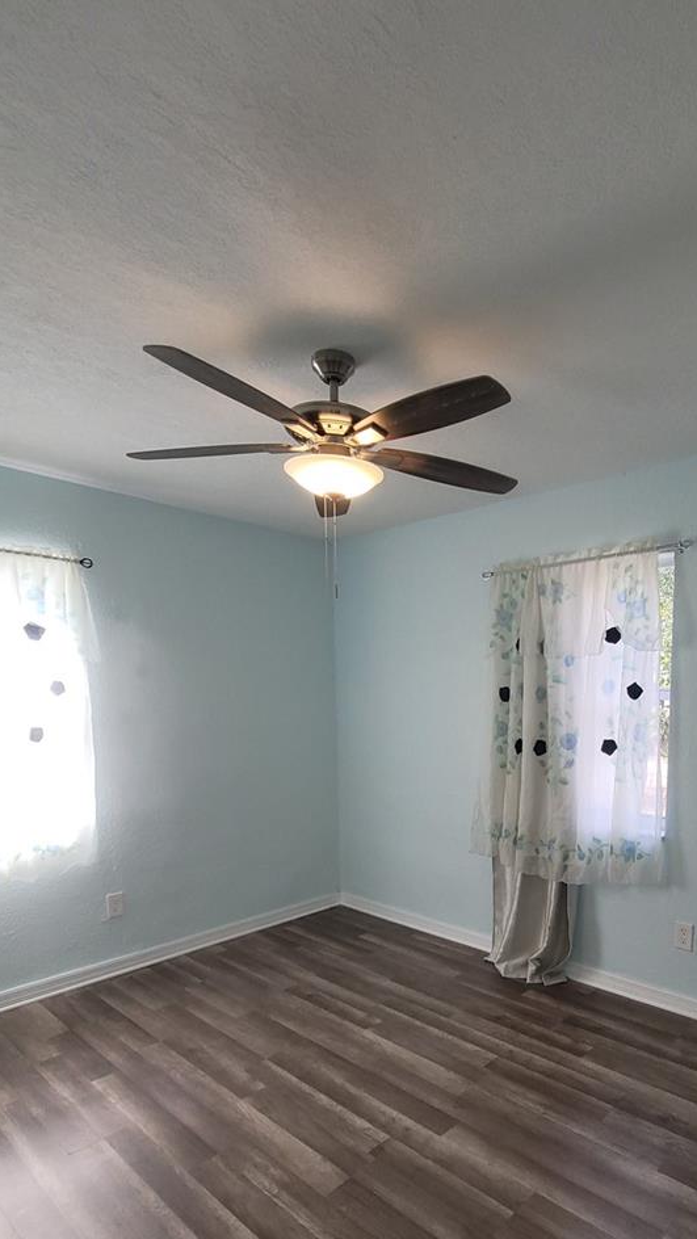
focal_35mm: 18
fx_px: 591
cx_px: 461
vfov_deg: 90.7
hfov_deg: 59.7
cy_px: 777
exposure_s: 1/120
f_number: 2.2
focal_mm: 2.2
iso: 80
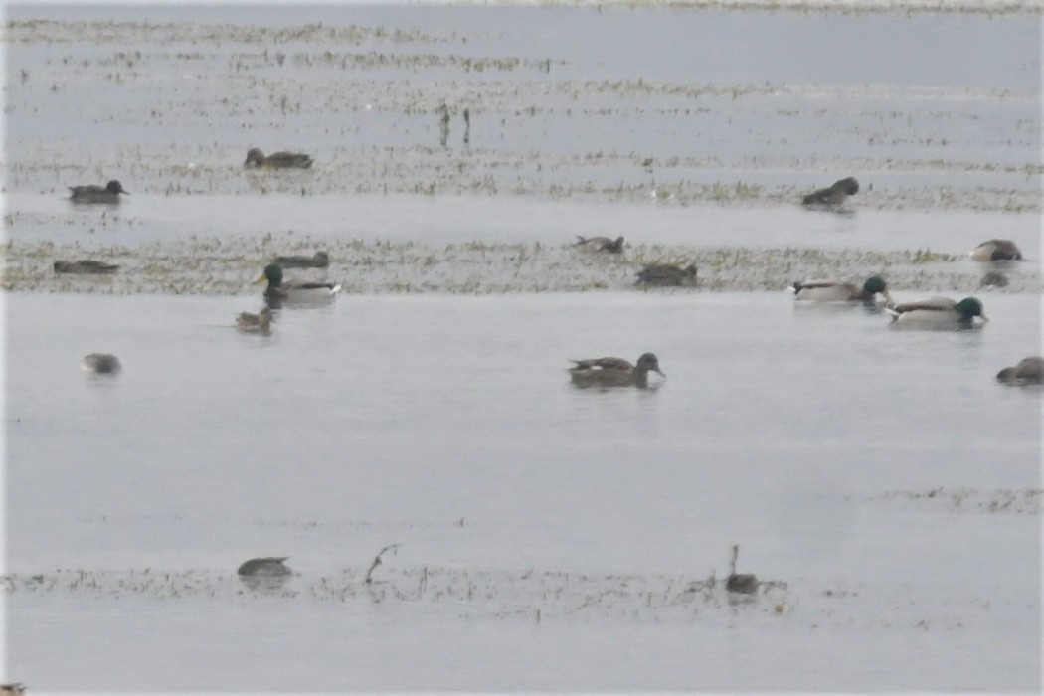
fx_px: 18269
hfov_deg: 3.3
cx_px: 522
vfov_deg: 2.2
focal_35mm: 630
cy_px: 348
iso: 640
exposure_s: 1/640
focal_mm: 420
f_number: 7.1
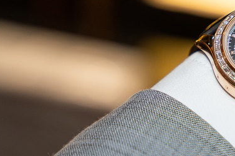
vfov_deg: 6.1
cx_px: 356
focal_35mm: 223
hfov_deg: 9.0
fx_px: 1455
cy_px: 26
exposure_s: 1/160
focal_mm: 70
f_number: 3.5
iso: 500
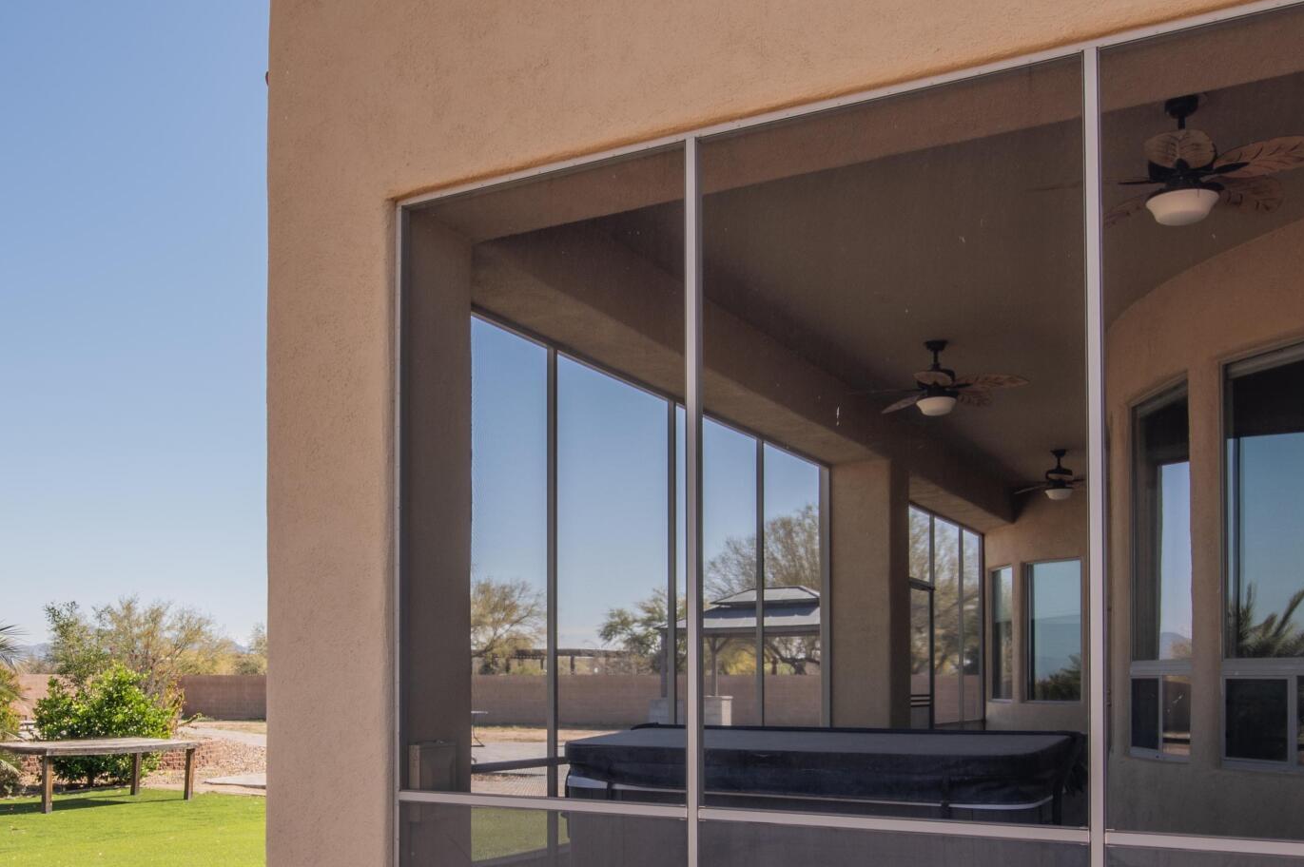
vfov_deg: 36.9
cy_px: 645
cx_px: 482
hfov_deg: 53.8
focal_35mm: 35
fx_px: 1267
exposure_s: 1/30
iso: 100
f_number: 18
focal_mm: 16
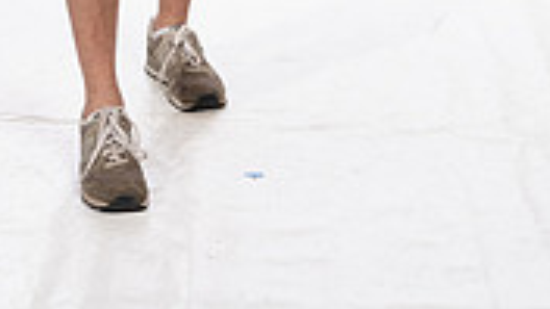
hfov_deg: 16.0
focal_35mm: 134
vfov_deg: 8.5
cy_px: -359
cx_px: 228
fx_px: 1954
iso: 640
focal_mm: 50
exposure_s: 1/250
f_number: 7.1
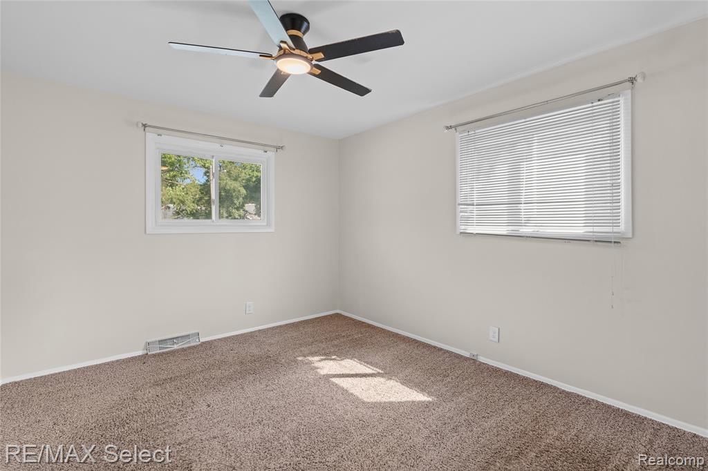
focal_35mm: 16
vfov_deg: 73.7
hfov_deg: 96.8
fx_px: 315
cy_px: 236
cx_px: 354
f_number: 4
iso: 1600
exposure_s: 1/125
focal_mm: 16
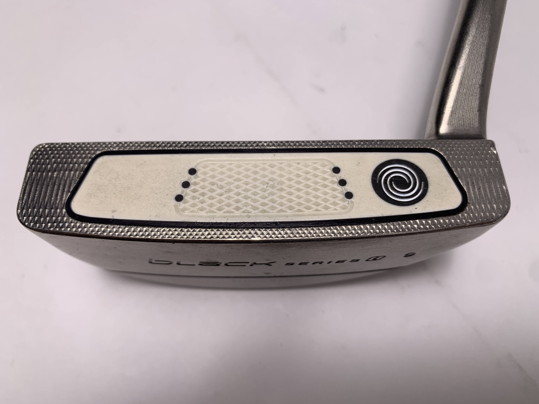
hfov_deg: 67.3
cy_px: 202
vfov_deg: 53.1
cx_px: 270
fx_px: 405
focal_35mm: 26
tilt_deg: -72.0
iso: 25
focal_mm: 4.25
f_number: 1.8
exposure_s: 1/301
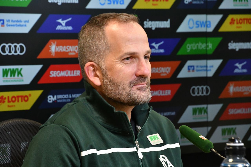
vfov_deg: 7.3
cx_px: 126
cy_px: 84
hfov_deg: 11.0
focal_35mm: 188
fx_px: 1308
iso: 5600
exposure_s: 1/250
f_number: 11
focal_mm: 125
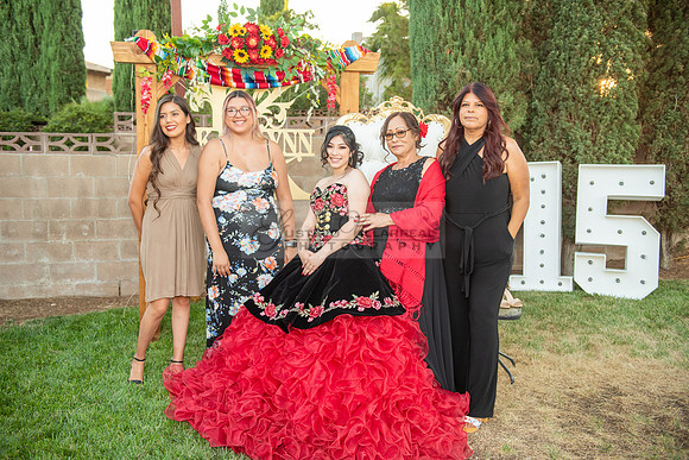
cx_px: 344
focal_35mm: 35
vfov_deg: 37.9
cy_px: 230
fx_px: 670
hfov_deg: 54.4
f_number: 3.5
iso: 400
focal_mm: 35
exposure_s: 1/200
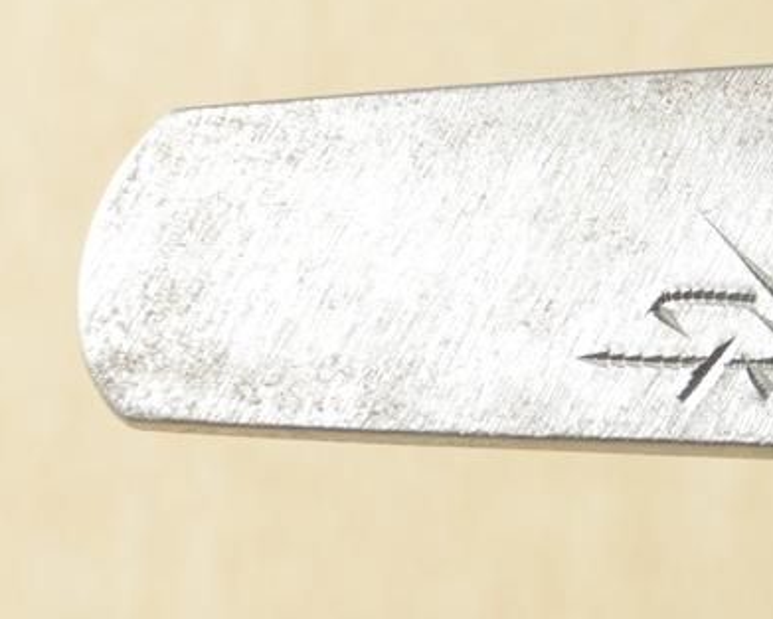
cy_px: 339
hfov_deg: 4.8
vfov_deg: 3.8
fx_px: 9222
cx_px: 1190
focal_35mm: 403
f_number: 11
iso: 400
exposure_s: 1/1.6
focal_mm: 80
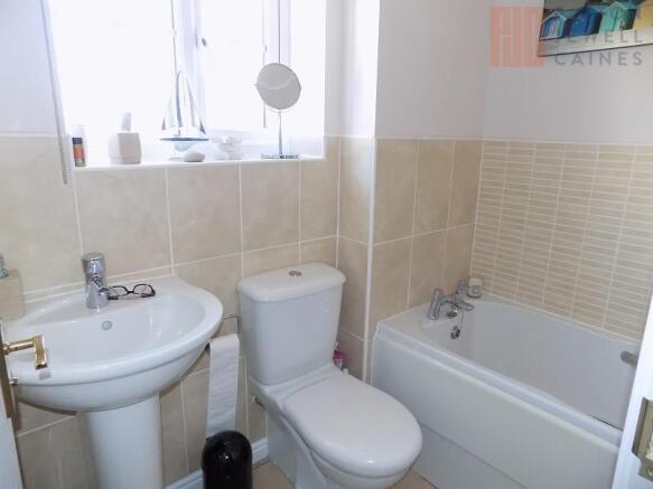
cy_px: 244
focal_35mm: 23
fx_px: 434
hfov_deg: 73.9
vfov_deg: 58.9
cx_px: 326
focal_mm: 4
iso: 360
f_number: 3.1
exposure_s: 1/30
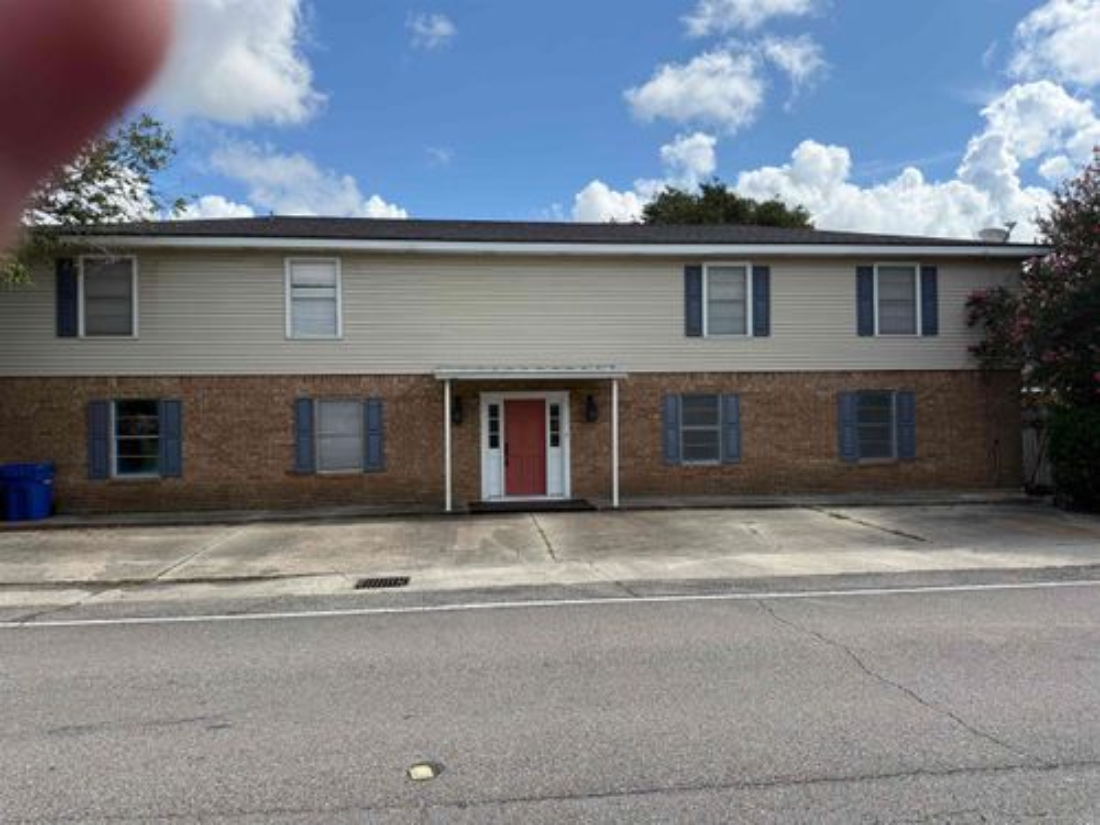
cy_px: 412
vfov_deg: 56.8
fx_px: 763
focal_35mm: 24
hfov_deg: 71.6
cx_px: 550
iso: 100
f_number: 1.78
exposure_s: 1/5714
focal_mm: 6.76
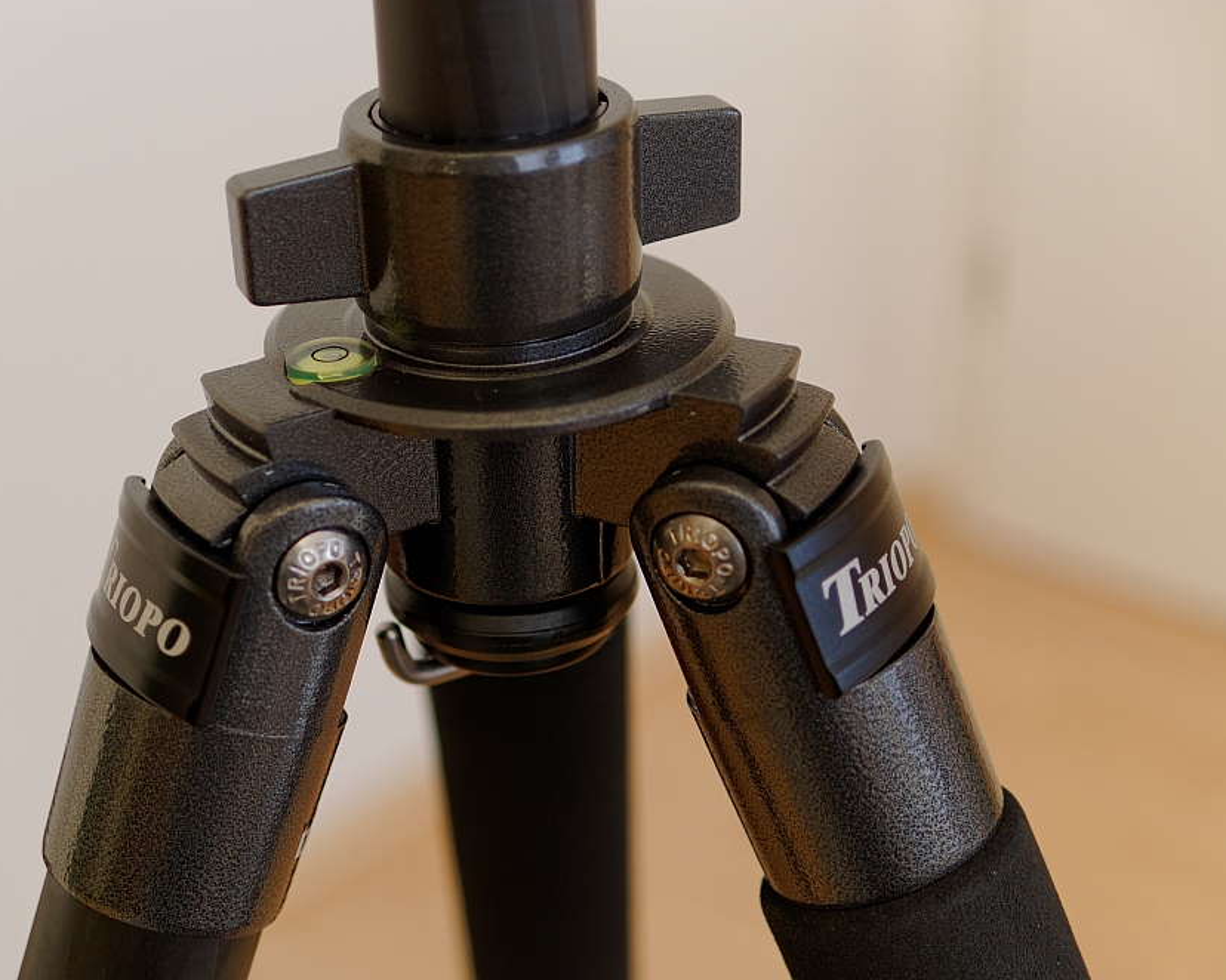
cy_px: 496
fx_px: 2031
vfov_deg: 27.1
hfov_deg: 33.5
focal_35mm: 56
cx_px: 500
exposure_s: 1/2.5
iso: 100
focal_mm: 18.5
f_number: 1.8
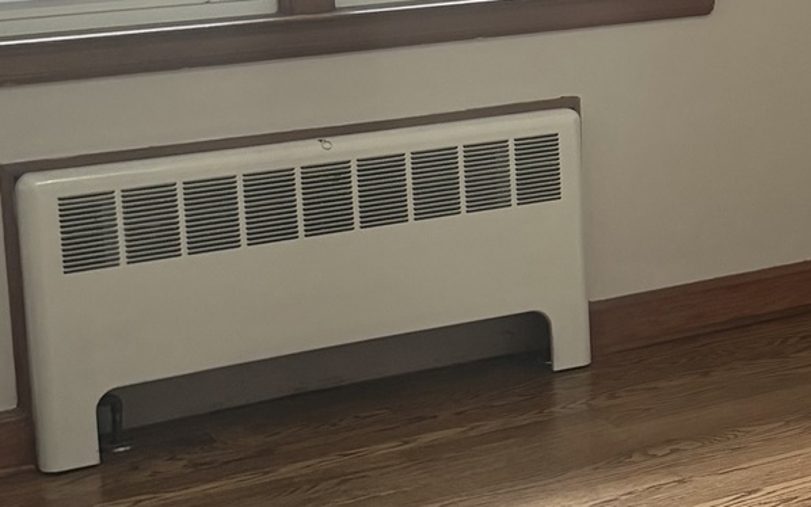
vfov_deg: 13.3
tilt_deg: -11.2
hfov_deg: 20.2
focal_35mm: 98
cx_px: 891
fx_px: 2166
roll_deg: +0.9
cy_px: 98
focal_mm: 6.76
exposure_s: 1/197
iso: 200
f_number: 1.78
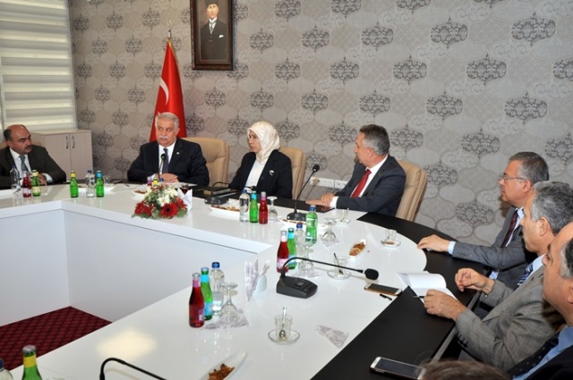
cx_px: 286
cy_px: 190
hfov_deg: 53.2
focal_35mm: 36
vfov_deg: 36.8
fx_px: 572
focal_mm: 24
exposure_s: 1/60
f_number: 4.5
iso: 200
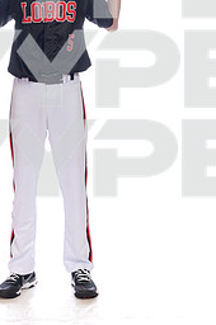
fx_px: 1065
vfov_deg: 17.2
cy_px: 70
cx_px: 81
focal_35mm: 118
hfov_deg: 11.6
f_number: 7.1
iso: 800
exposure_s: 1/250
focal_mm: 67
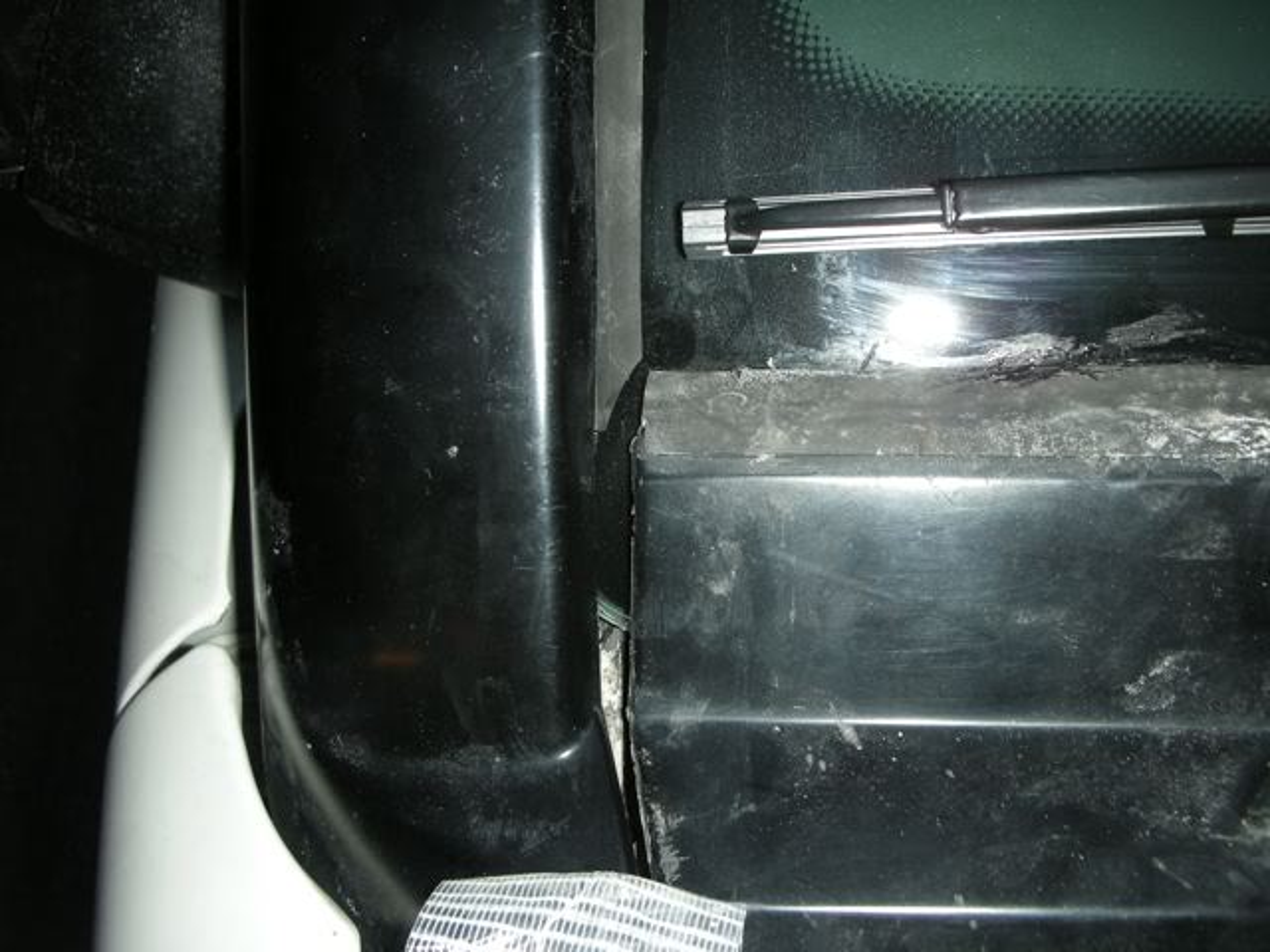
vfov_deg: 40.7
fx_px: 1284
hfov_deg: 52.6
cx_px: 635
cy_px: 476
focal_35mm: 35
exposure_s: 1/60
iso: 50
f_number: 2.8
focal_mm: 5.8
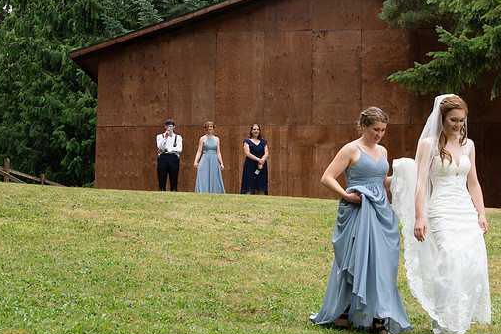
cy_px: 157
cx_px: 258
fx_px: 1433
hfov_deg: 19.8
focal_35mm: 103
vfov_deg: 13.3
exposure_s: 1/250
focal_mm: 90
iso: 800
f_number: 11
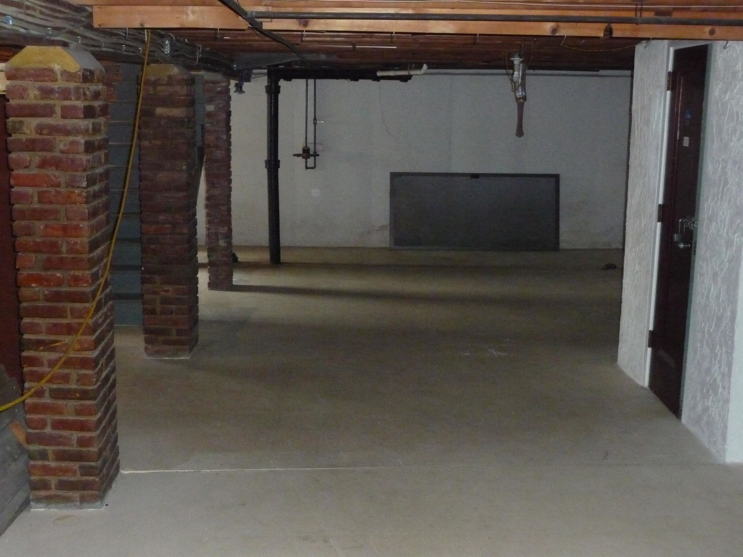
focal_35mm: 45
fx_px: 966
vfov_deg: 32.2
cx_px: 372
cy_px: 278
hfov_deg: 42.1
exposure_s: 1/30
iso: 1000
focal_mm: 7.6
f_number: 4.1
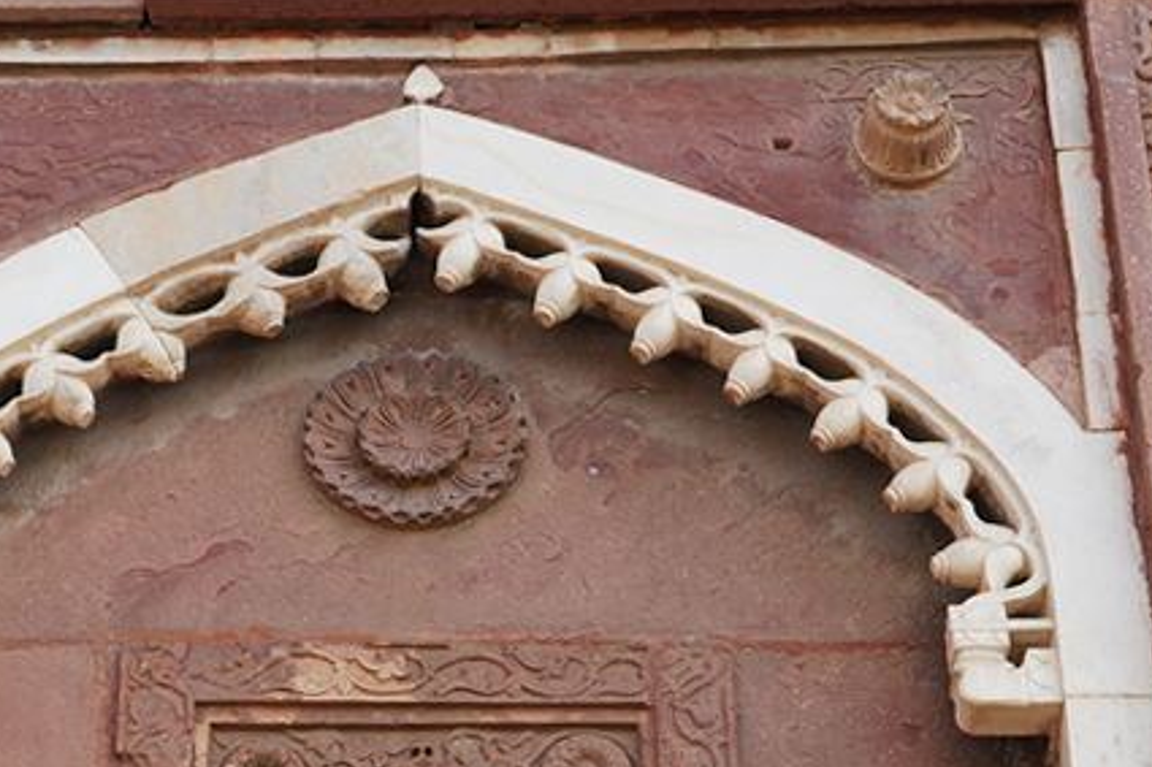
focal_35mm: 113
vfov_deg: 11.5
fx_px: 3614
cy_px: 1214
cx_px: 390
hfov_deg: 18.1
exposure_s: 1/100
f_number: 11
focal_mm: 24
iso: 250
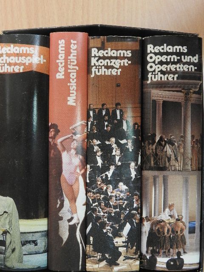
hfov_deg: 32.2
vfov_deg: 42.1
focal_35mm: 45
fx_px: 354
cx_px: 102
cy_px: 136
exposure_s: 1/10
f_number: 5
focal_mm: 8.1
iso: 400
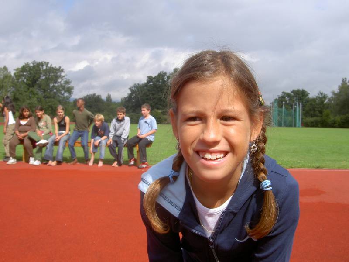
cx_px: 174
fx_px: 393
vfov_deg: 36.8
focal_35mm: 39
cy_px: 131
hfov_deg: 47.9
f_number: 4.7
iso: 100
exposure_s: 1/400
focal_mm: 8
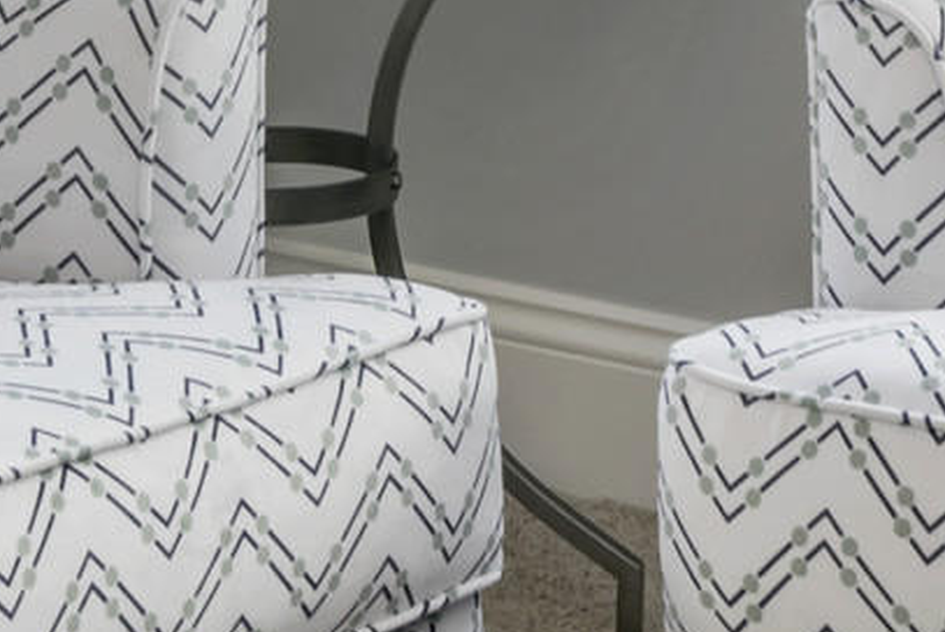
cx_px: 296
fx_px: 5385
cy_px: -1156
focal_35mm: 205
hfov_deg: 10.0
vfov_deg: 6.2
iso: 100
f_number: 8
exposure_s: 1/50
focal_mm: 29
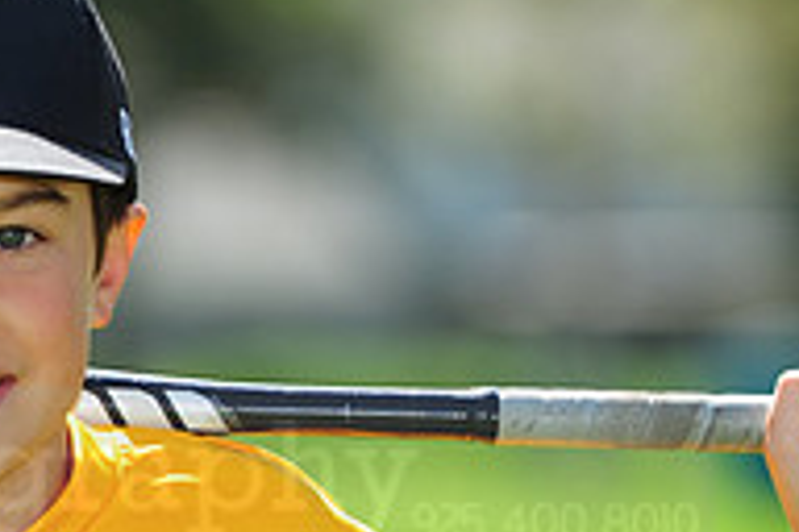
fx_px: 13427
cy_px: 441
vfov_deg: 2.3
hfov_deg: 3.4
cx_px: -92
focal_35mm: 605
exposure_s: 1/640
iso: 200
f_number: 4.5
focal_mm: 200
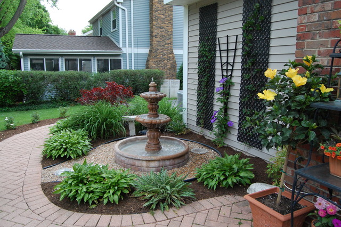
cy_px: 114
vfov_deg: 47.9
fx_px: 256
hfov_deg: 67.4
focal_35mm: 27
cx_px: 170
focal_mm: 18
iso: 1600
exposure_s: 1/125
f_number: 5.6
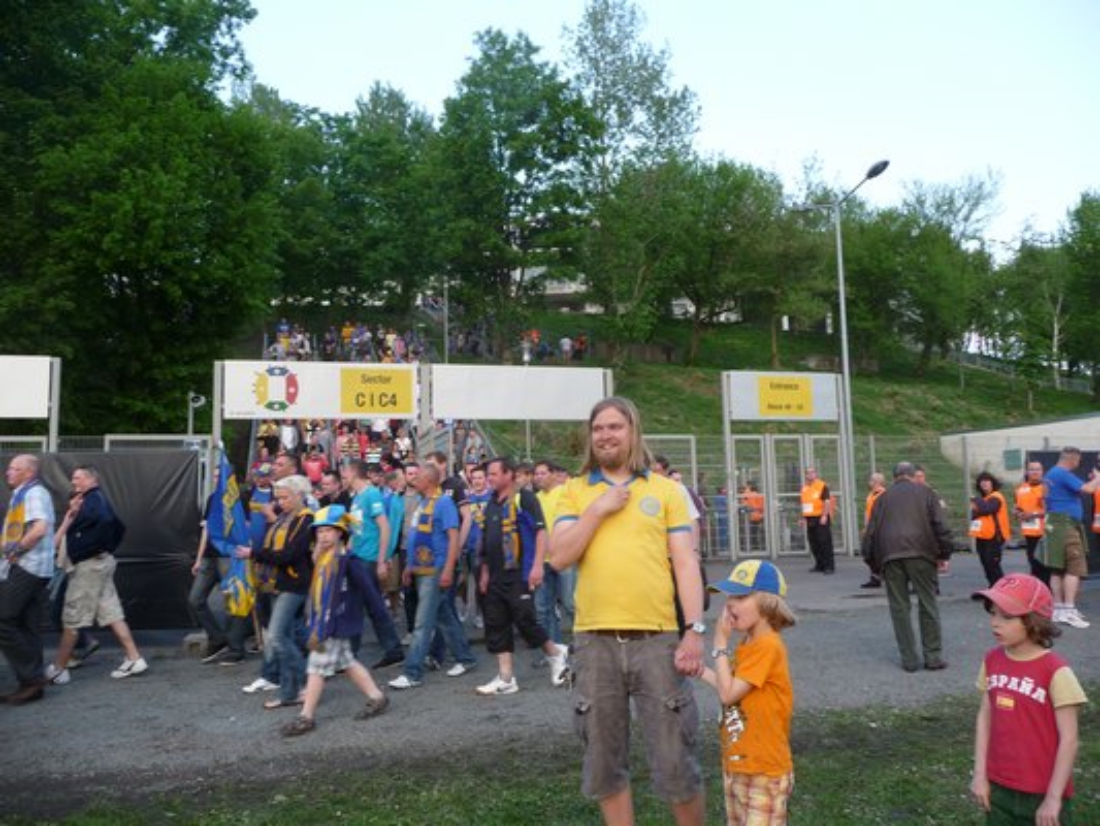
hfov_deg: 63.4
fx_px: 890
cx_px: 550
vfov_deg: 49.8
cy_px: 413
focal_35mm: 28
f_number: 3.3
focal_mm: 4.7
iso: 100
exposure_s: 1/60
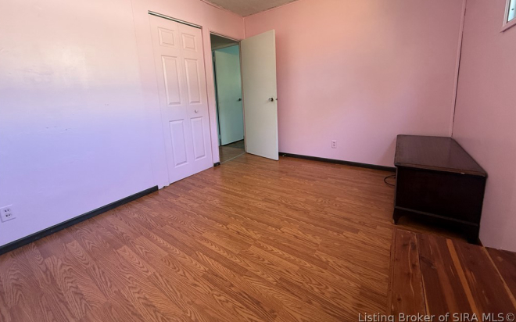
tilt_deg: -9.5
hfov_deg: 101.5
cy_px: 131
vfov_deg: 74.0
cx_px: 258
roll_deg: +2.9
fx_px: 211
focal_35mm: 15
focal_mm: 2.22
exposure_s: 1/99
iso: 250
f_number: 2.2
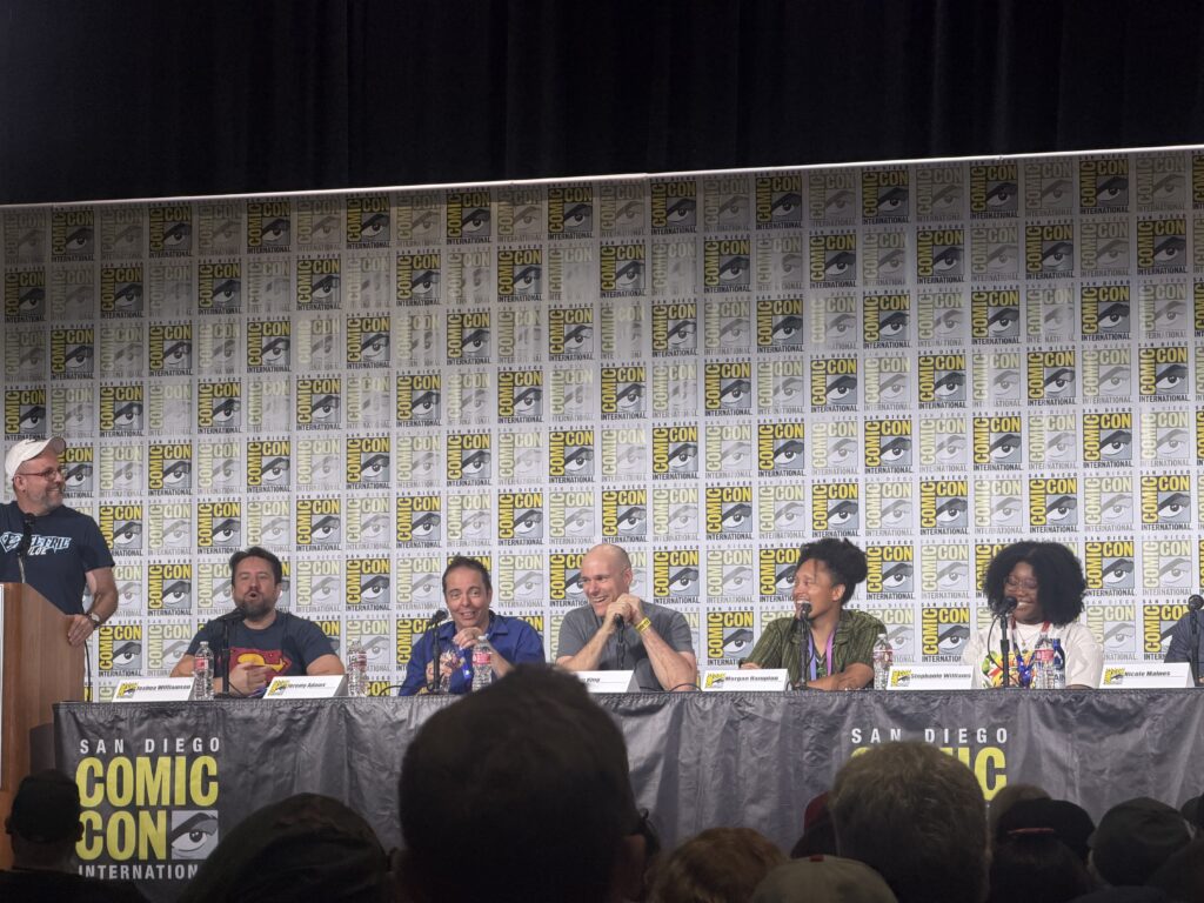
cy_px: 452
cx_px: 602
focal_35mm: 100
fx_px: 3478
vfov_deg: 14.8
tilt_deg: +4.8
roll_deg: +0.7
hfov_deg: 19.6
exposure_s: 1/60
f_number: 2.8
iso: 200
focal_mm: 16.89
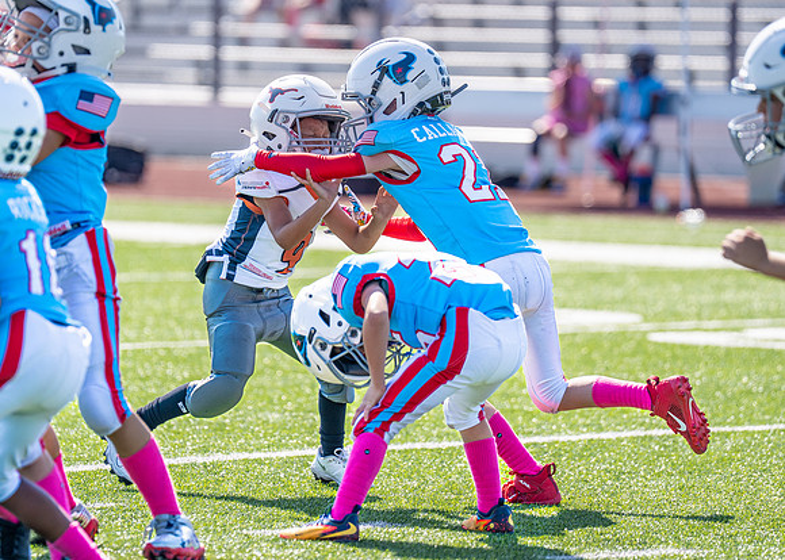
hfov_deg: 6.6
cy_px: 208
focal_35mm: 307
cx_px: 334
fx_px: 6847
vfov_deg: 4.7
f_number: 2.8
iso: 100
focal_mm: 200
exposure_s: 1/1600
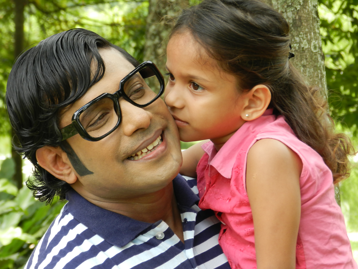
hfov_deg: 10.4
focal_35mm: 191
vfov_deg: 7.8
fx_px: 1975
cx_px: 179
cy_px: 134
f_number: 5.5
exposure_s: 1/50
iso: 160
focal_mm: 34
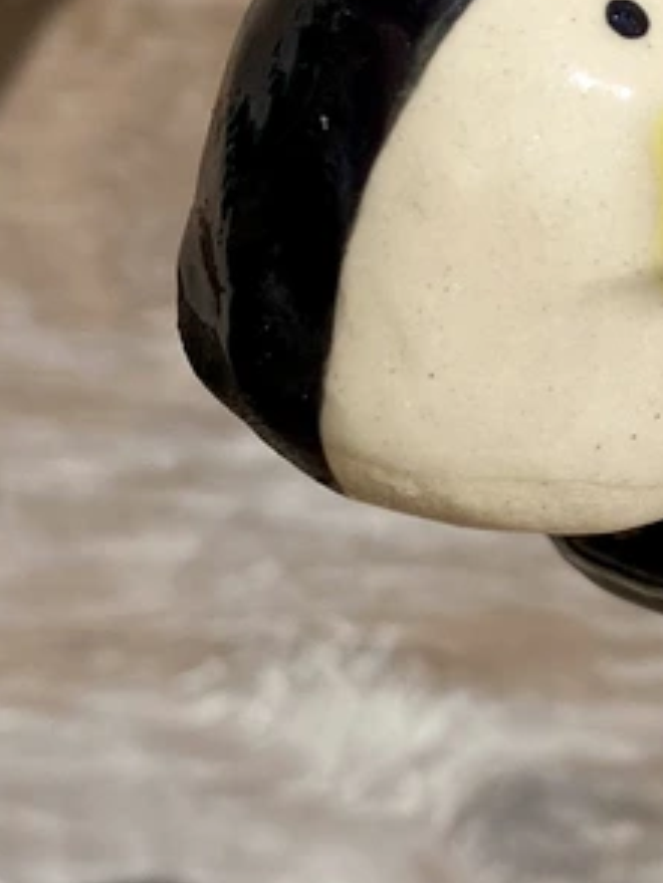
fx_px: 1990
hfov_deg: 17.7
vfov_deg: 24.3
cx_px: 859
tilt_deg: -35.6
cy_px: 96
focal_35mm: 78
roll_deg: +0.7
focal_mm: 4.25
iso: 32
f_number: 1.8
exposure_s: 1/5495
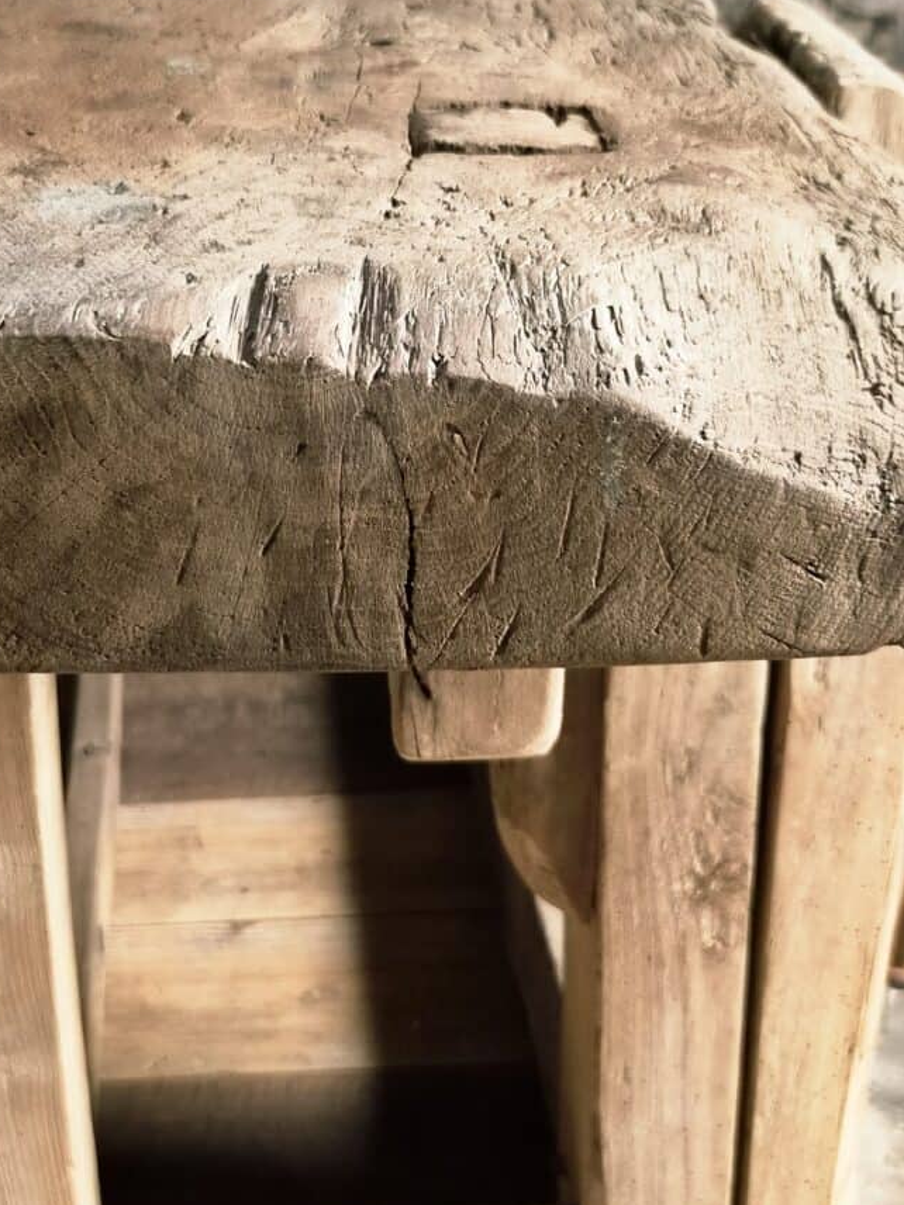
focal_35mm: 55
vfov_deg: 34.8
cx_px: 365
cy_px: 458
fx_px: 1915
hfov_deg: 26.5
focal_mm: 5.4
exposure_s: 1/100
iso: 1000
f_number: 1.8
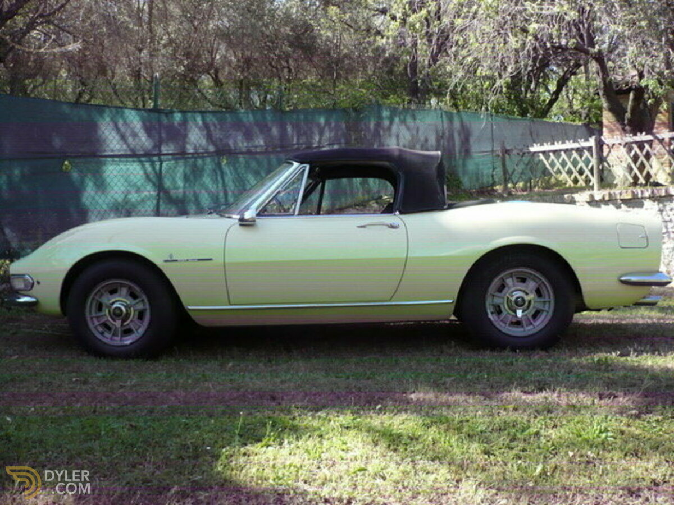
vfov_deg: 40.7
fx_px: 681
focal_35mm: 35
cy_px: 252
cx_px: 337
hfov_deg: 52.6
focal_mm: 5.8
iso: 100
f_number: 2.8
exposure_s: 1/250
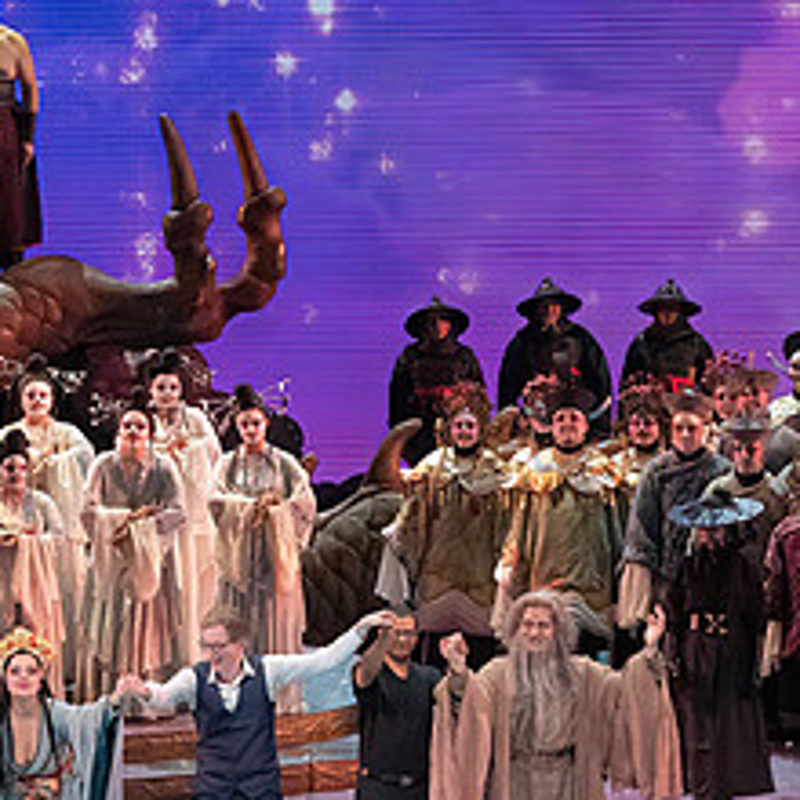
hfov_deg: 8.3
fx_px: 5517
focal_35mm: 211
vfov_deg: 8.3
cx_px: 7
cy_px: 511
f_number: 10
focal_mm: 94
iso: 20000
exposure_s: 1/1000
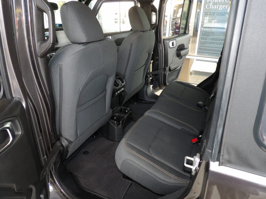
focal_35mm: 24
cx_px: 133
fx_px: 184
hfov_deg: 71.6
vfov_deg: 56.8
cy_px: 100
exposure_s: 1/33
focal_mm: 4.3
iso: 200
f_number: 3.2
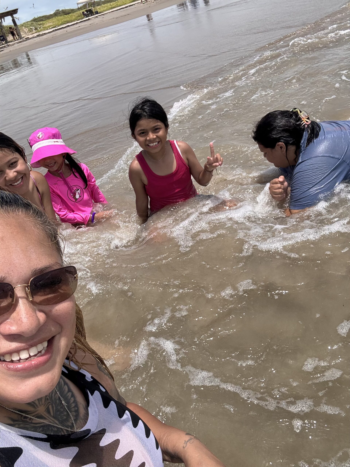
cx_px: 175
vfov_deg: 60.0
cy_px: 234
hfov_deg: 46.8
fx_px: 404
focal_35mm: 30
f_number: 1.9
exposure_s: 1/1497
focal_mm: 2.69
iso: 25
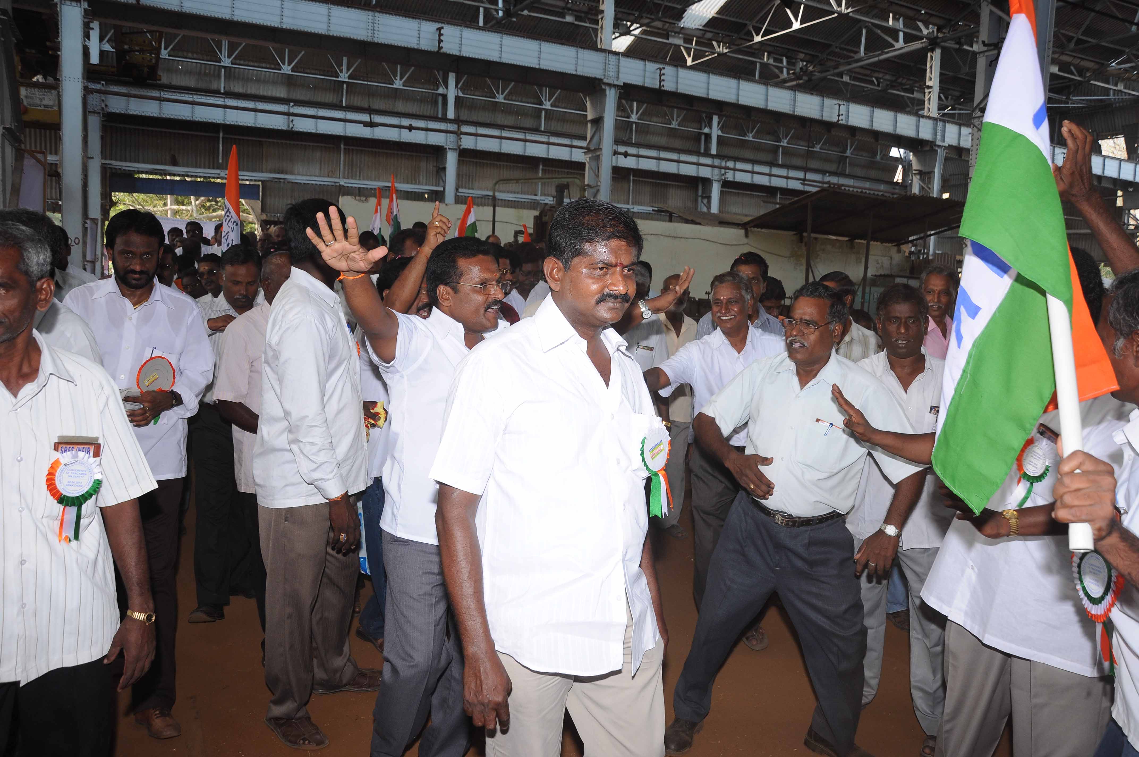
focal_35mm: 27
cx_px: 570
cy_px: 378
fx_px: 853
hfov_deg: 67.4
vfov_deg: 47.8
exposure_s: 1/125
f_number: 7.1
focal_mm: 18
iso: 250
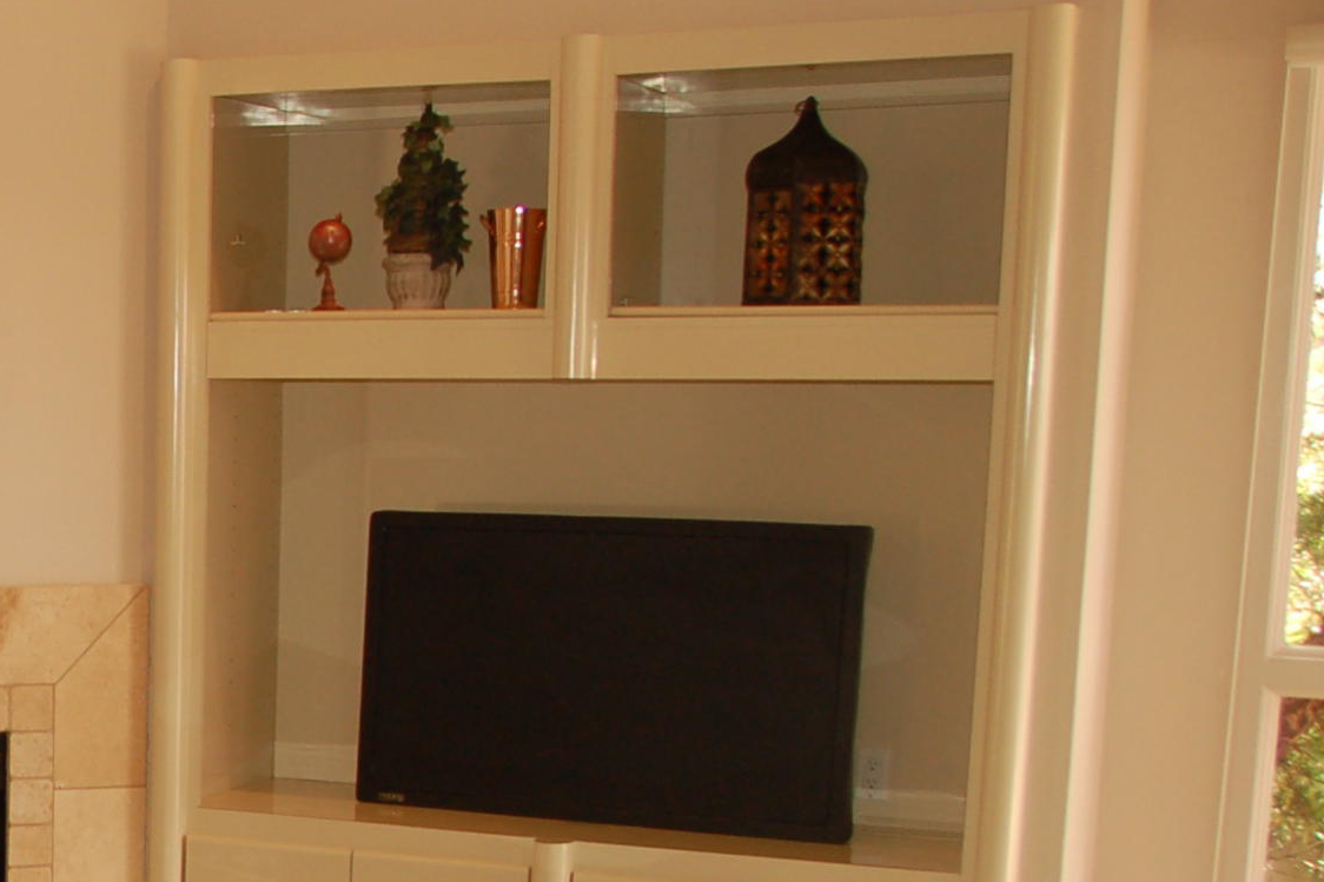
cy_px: 869
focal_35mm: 72
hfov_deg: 24.6
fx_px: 2647
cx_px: -377
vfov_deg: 18.5
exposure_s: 1/200
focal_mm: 18
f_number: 3.5
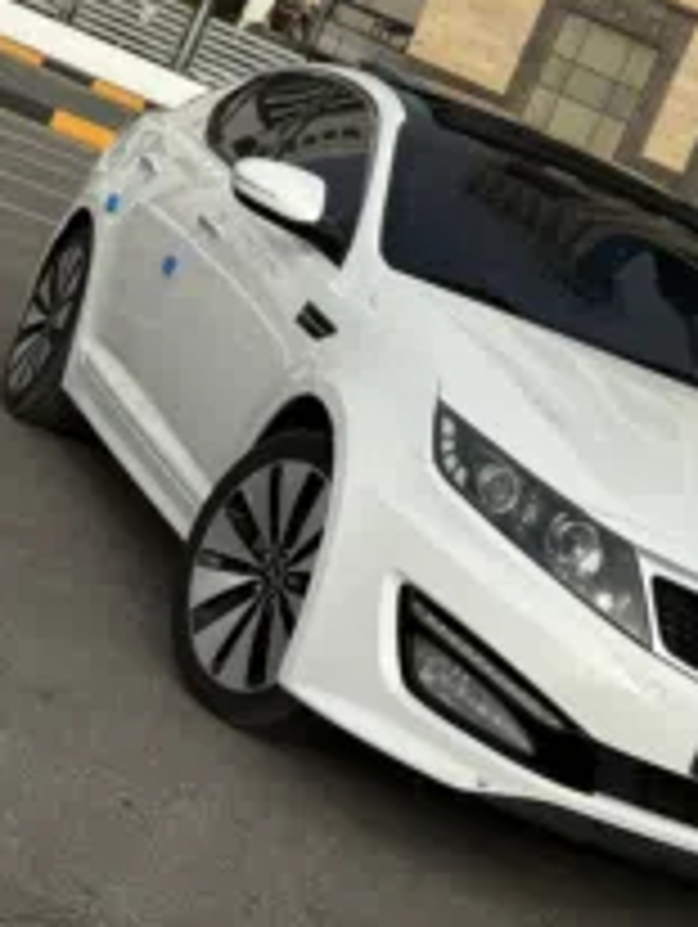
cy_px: 225
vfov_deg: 20.9
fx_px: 2495
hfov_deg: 15.8
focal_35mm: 93
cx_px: 585
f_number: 1.78
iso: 64
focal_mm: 6.86
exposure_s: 1/4367
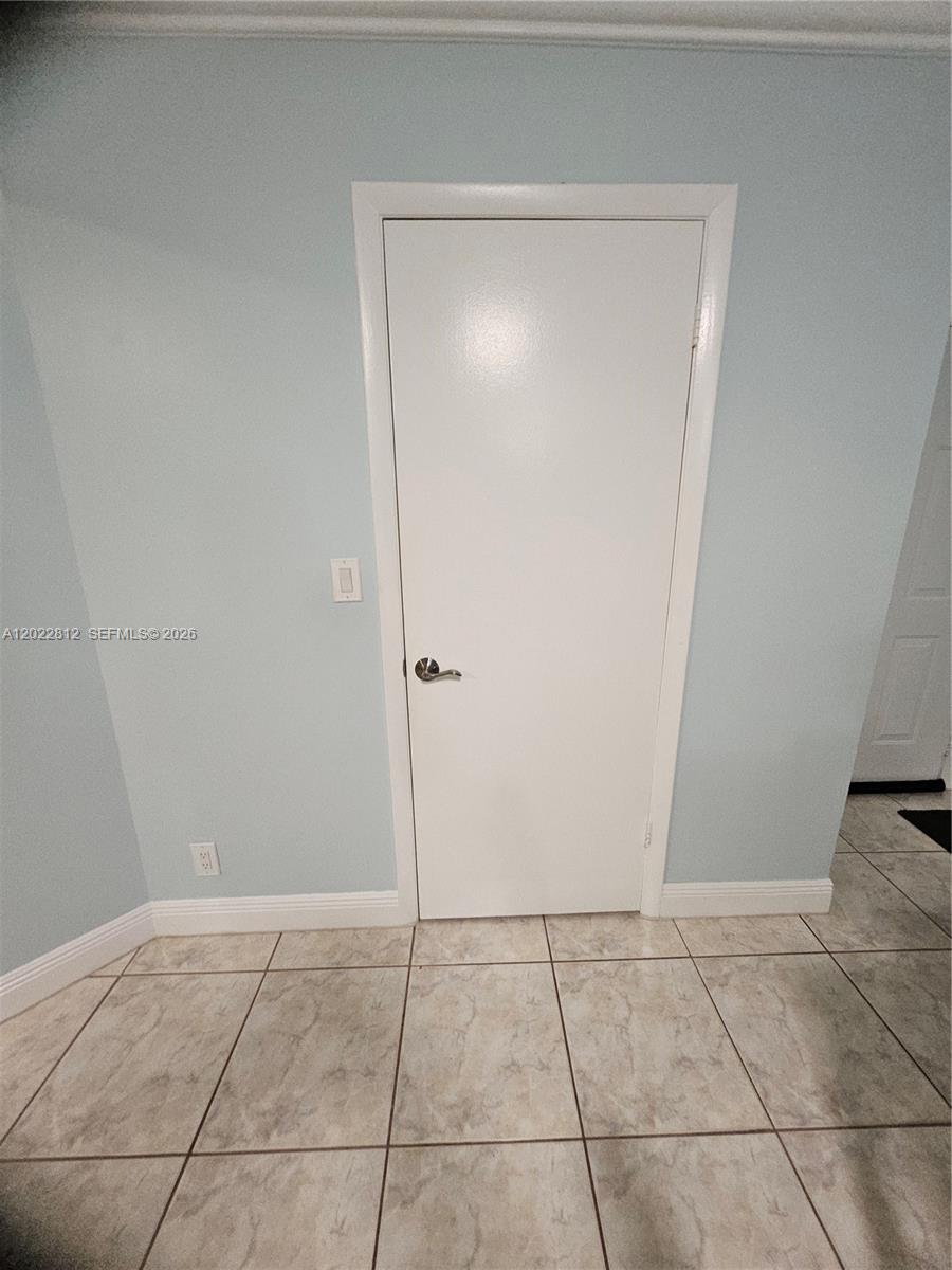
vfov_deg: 106.2
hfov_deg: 89.9
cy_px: 635
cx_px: 476
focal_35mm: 13
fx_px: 477
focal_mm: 1.74
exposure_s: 1/40
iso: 320
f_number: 2.2
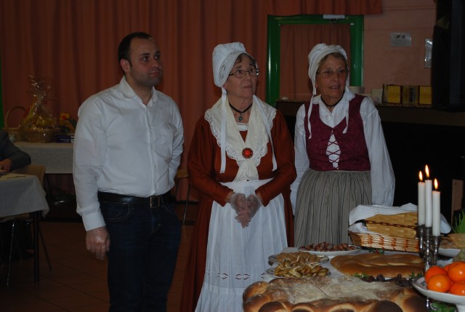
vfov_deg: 17.6
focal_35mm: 78
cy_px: 156
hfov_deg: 25.9
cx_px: 232
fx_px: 1009
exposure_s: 1/60
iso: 200
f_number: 5.6
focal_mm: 52
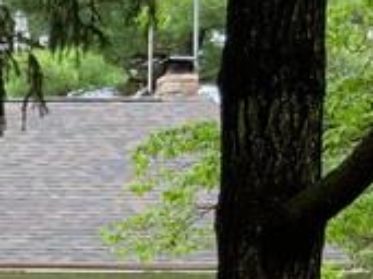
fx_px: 1874
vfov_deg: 8.4
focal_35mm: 174
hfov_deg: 10.3
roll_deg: +0.0
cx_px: -423
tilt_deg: -0.5
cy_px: 392
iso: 16
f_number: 1.8
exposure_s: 1/230
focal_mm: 3
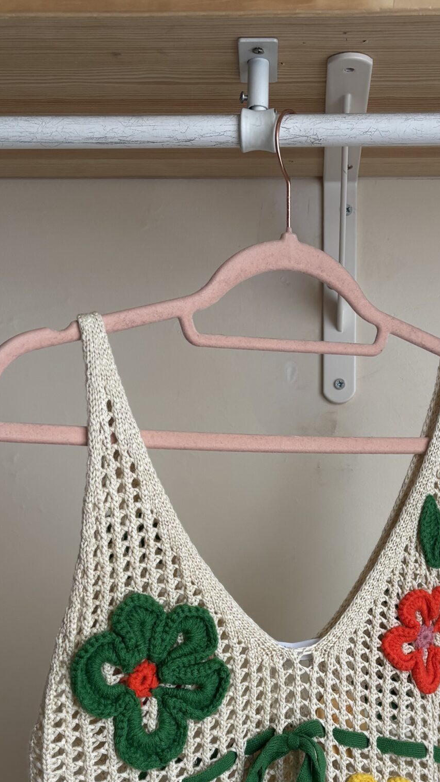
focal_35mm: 48
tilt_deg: -5.1
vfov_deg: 41.7
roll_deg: +1.0
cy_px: 579
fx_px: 996
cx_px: 297
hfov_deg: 24.8
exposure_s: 1/121
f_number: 1.6
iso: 80
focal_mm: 5.96
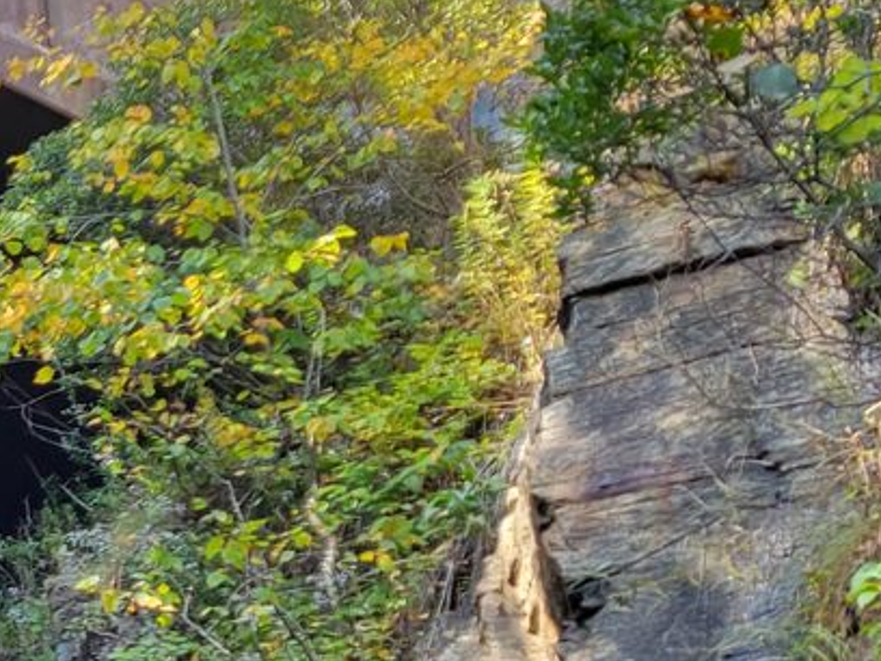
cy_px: 389
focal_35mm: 102
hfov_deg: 16.7
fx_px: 2596
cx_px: -589
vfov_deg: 14.5
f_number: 1.8
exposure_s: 1/214
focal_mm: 5.4
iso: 40
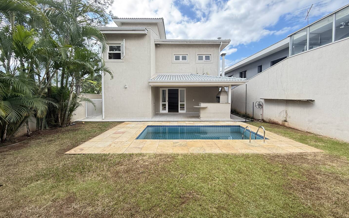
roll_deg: -0.3
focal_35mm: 15
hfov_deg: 101.5
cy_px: 100
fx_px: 143
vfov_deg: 74.6
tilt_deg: -1.4
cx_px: 175
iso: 64
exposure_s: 1/269
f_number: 2.2
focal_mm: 2.22
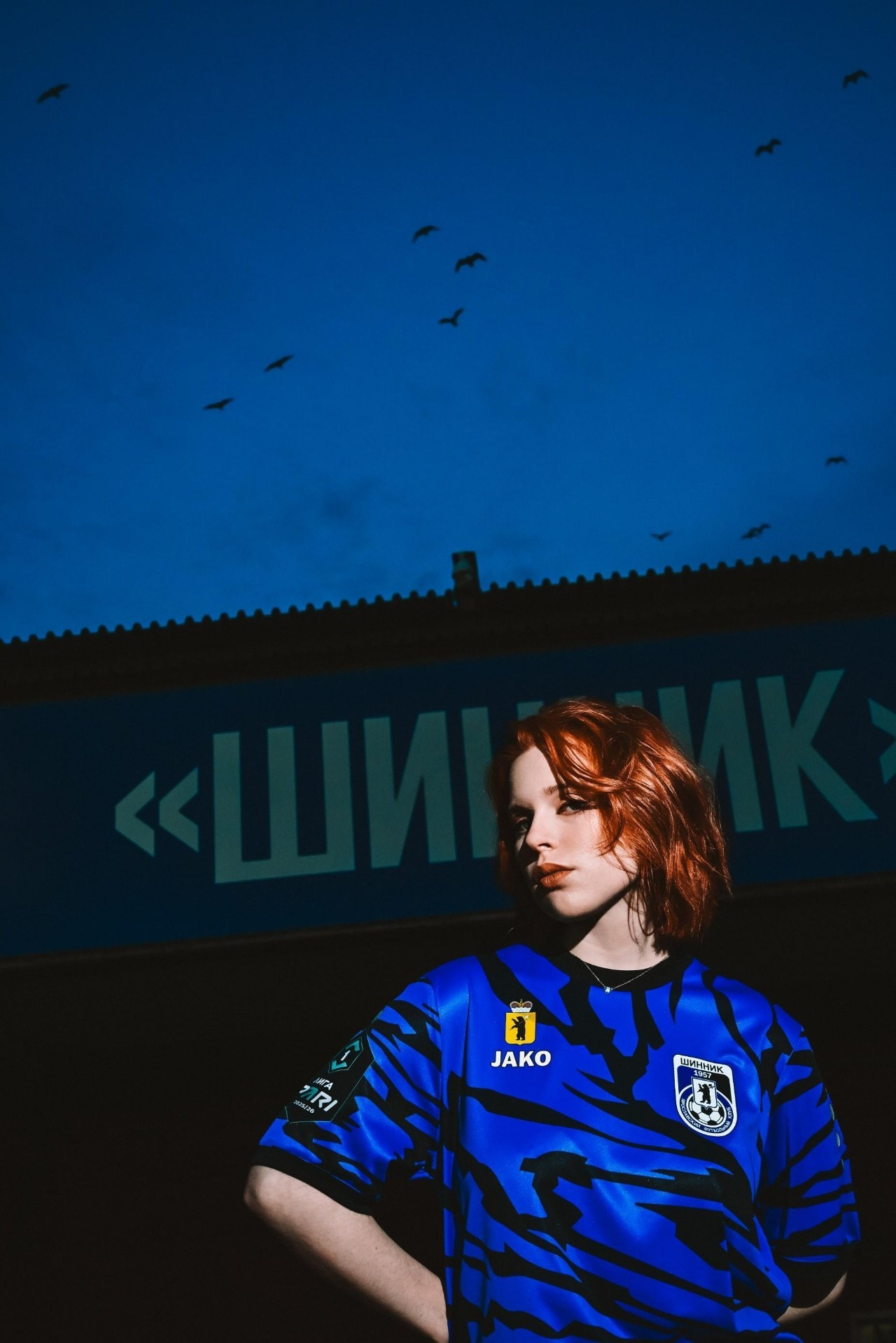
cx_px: 448
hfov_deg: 27.5
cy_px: 672
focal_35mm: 49
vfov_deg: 40.3
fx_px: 1829
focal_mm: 49
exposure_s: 1/161
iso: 800
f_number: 10
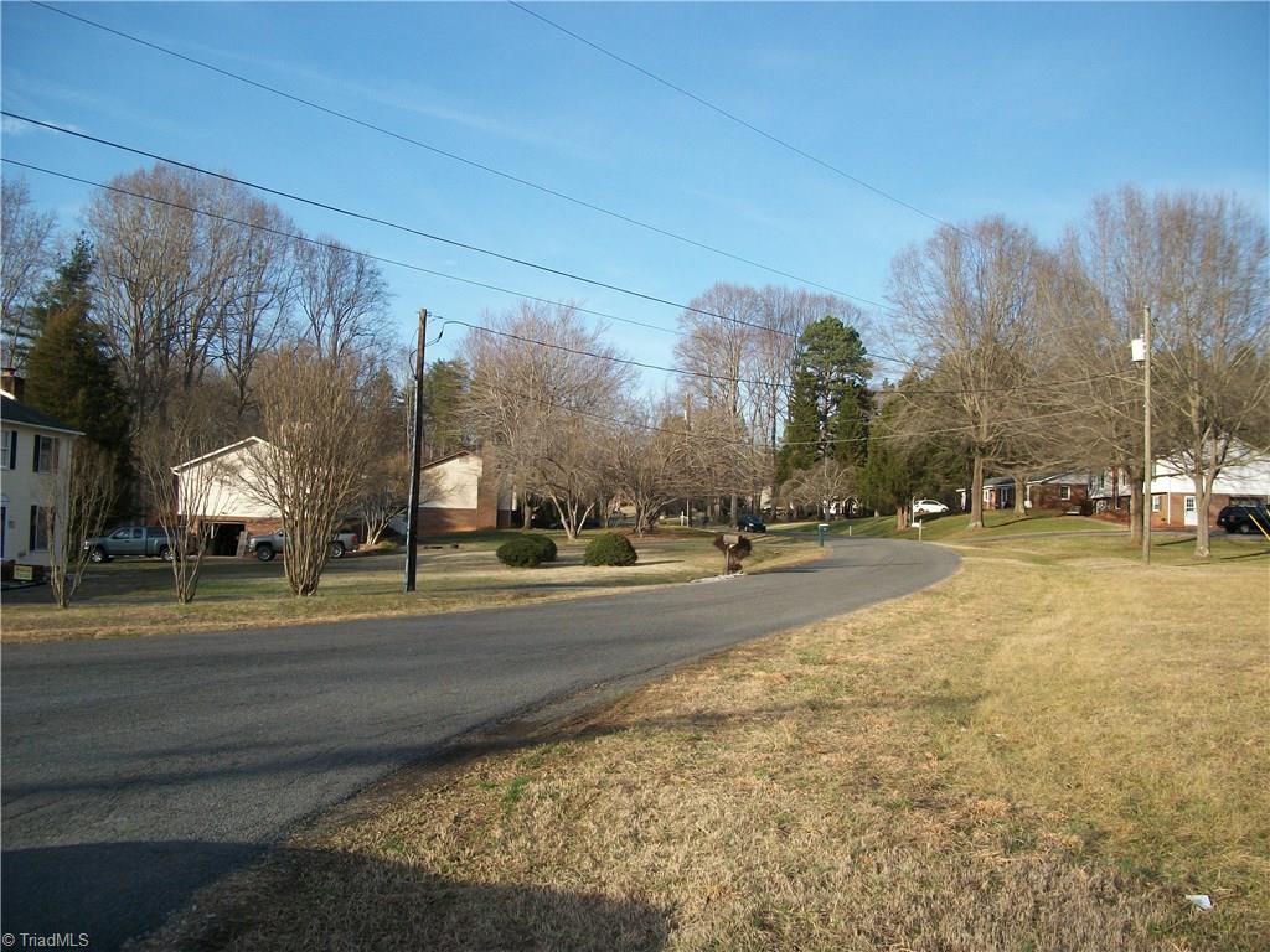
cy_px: 476
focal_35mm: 32
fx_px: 1174
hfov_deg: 56.8
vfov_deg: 44.2
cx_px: 635
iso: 80
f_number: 8.8
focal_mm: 5.7
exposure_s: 1/125
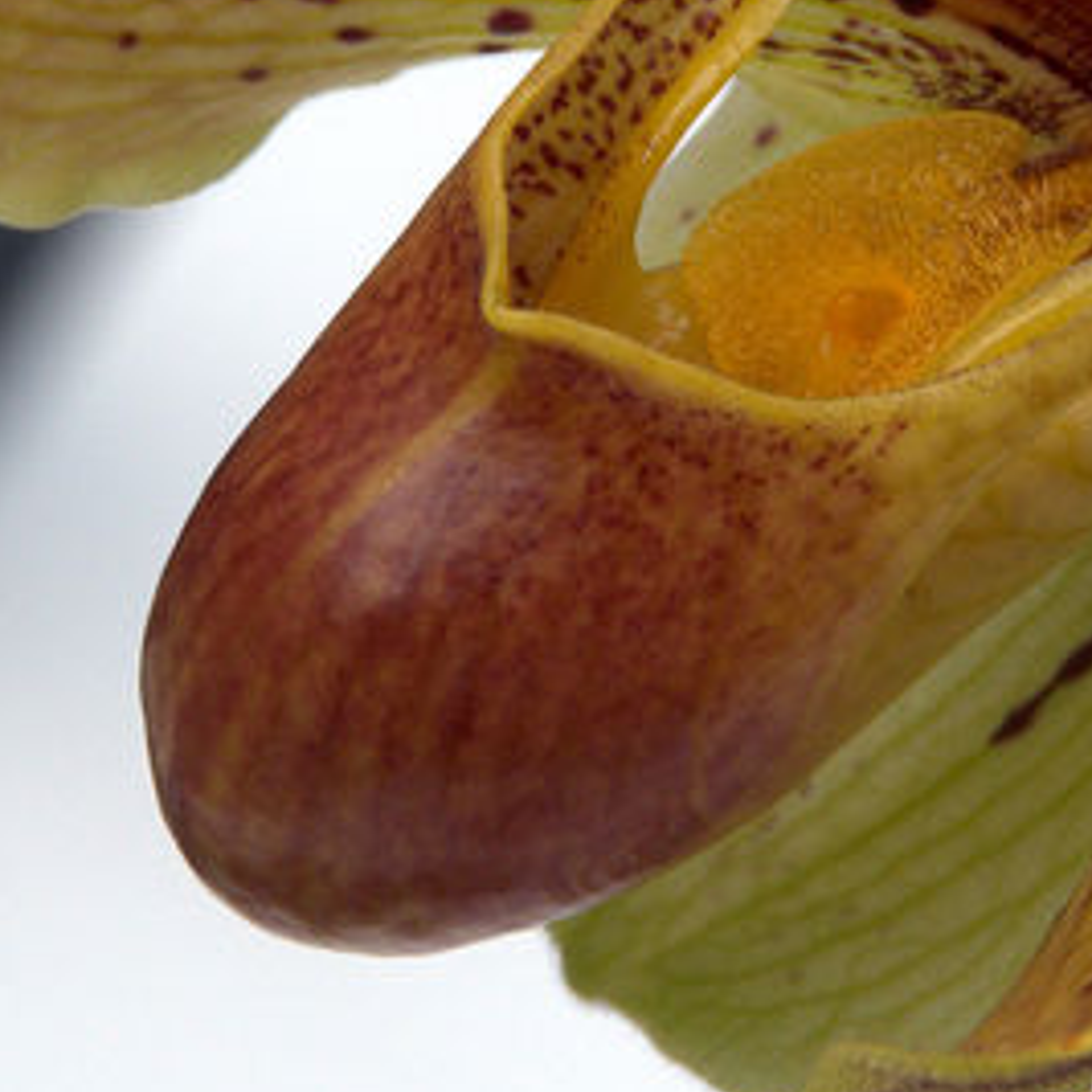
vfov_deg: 2.4
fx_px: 26054
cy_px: -18
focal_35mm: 730
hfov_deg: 2.4
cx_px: 683
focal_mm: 170
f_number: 10
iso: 200
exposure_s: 1/100
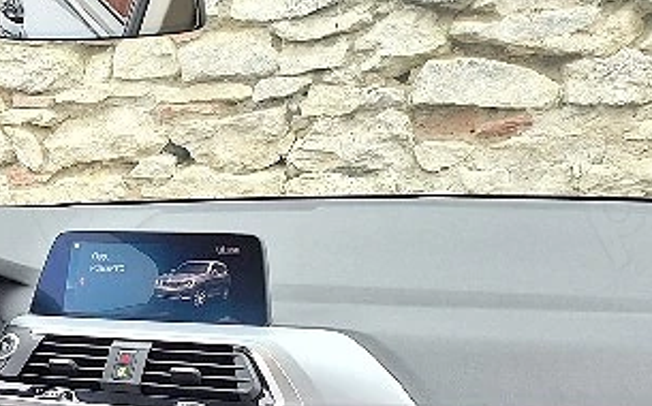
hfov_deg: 23.3
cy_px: 643
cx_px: -158
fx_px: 1420
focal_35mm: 80
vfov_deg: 14.9
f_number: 1.8
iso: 64
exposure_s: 1/50
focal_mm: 5.54
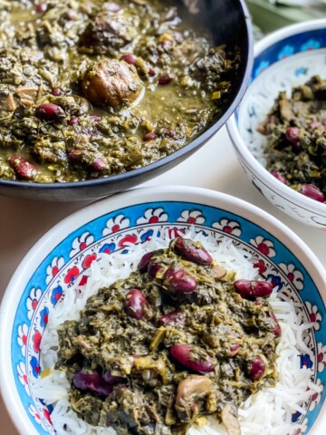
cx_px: 163
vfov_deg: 36.8
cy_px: 218
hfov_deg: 28.0
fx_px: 653
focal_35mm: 52
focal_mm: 6
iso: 200
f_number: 2
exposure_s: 1/40
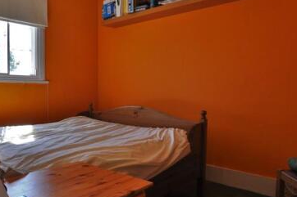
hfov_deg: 61.1
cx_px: 108
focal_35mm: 30
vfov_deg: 43.7
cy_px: 100
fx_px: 247
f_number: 5.6
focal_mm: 11
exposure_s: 1/125
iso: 400
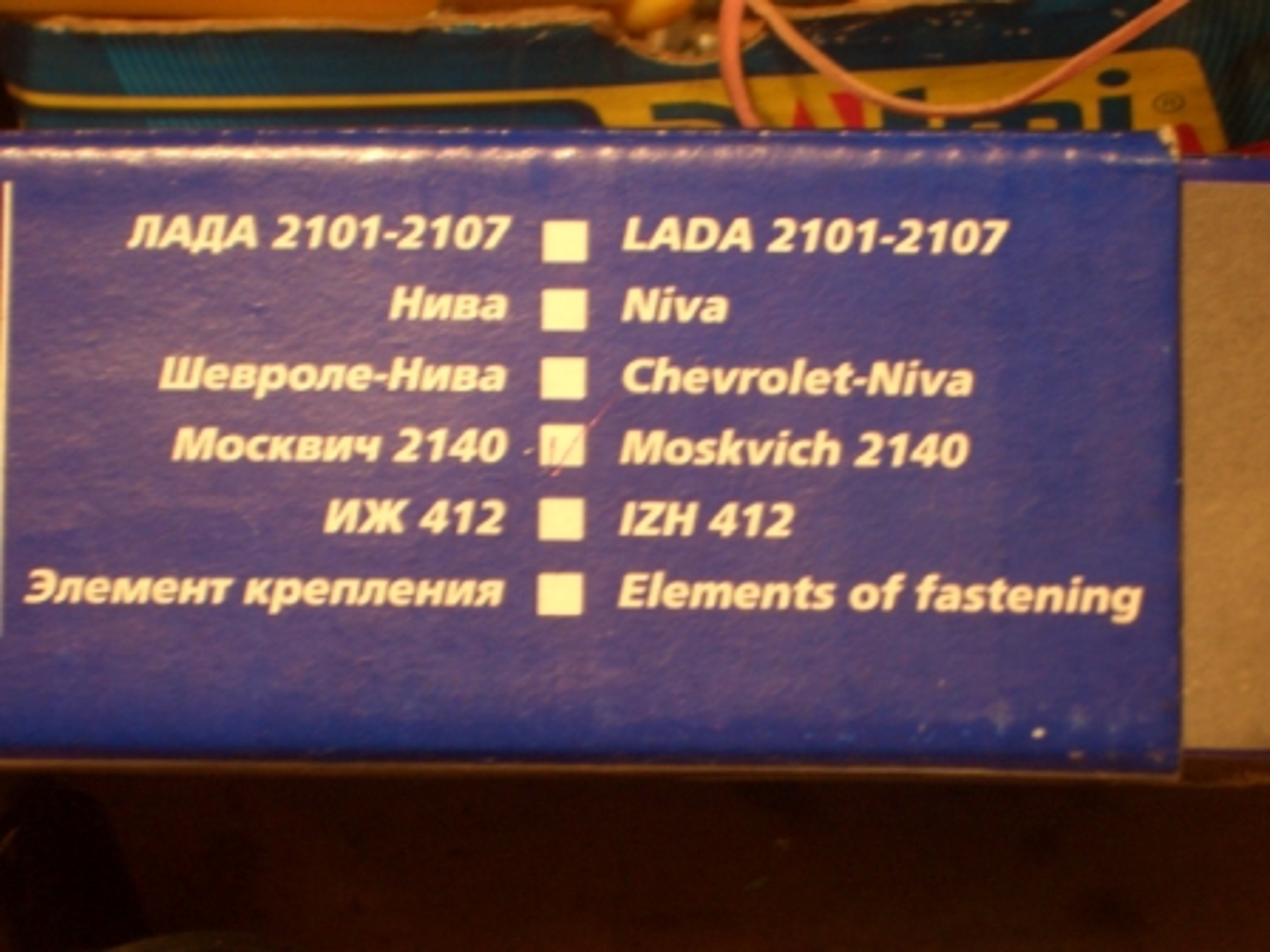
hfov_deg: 18.7
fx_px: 3852
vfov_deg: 14.1
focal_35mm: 105
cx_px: 635
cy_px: 476
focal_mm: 17.4
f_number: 4.8
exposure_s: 1/8
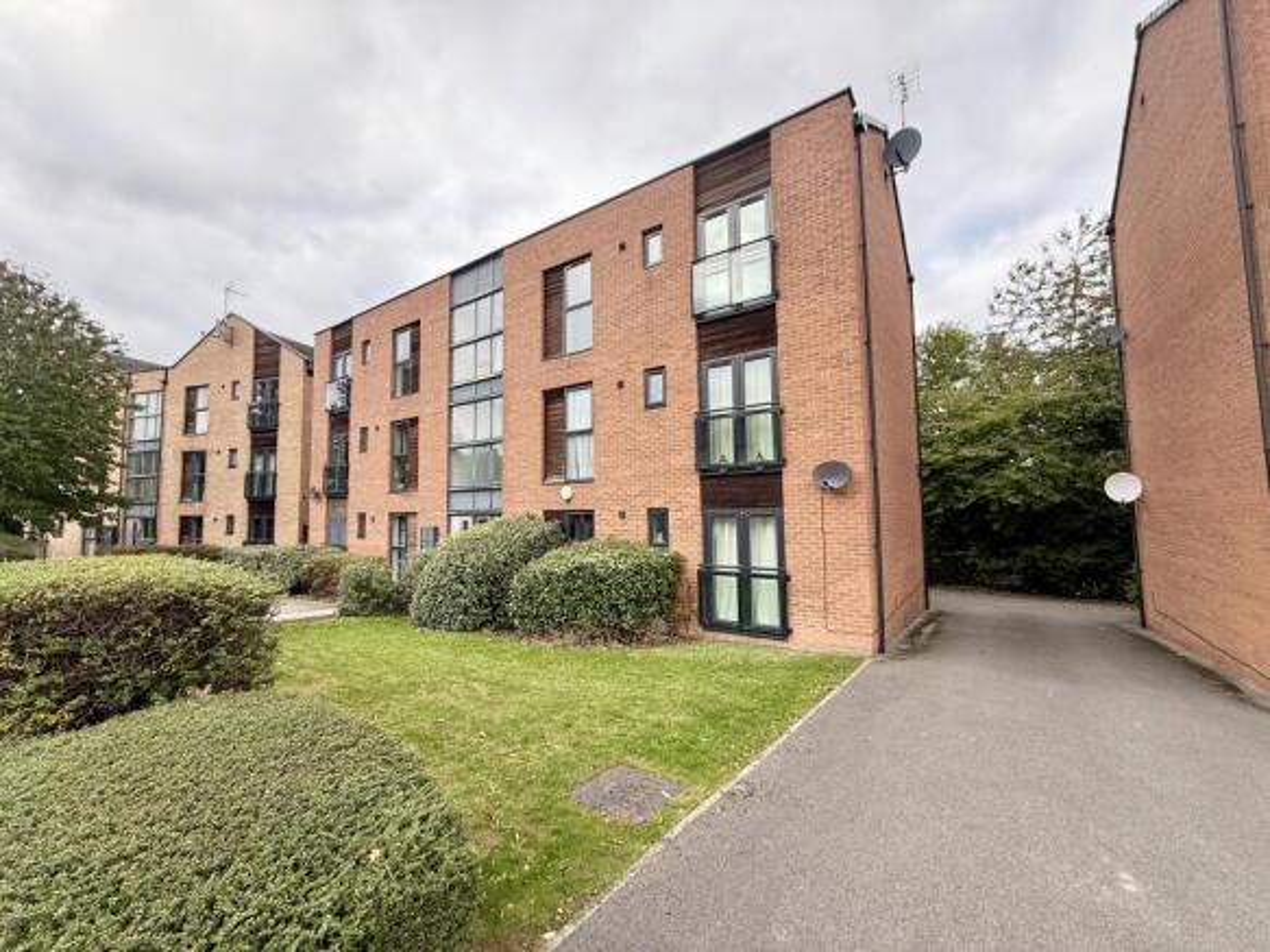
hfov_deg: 102.1
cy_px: 476
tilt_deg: +4.3
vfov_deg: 85.7
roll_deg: +0.5
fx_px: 514
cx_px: 635
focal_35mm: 14
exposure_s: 1/448
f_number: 2.2
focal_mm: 2.22
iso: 64
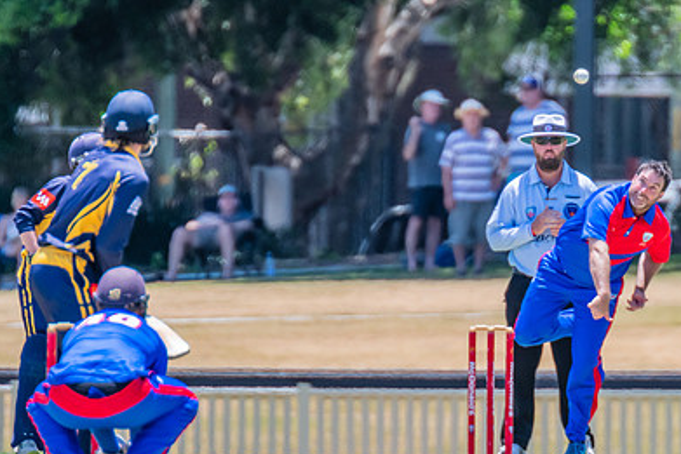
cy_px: 290
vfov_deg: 1.2
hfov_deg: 1.7
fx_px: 22367
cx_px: 594
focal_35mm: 1182
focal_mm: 600
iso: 640
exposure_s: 1/2000
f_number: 7.1
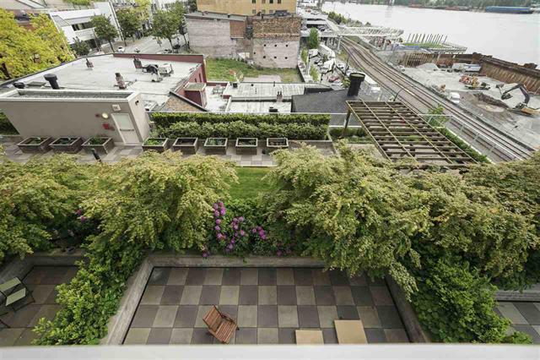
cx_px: 270
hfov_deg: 100.4
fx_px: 225
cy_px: 180
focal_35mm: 15
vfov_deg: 77.3
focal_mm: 15
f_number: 9
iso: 125
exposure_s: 1/60
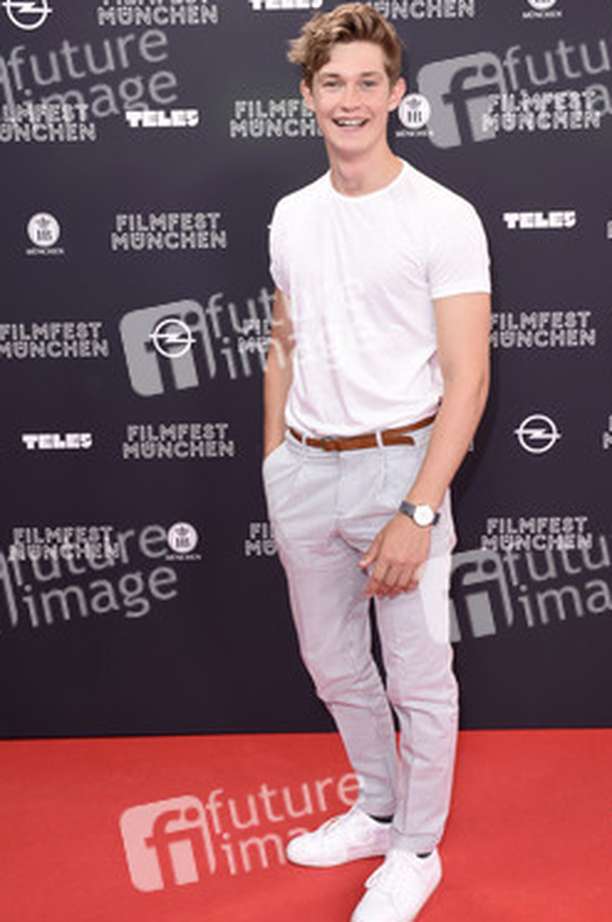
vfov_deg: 45.0
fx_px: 1113
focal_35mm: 44
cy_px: 461
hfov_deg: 30.7
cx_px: 320
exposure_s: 1/60
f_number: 6.3
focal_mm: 27
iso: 400
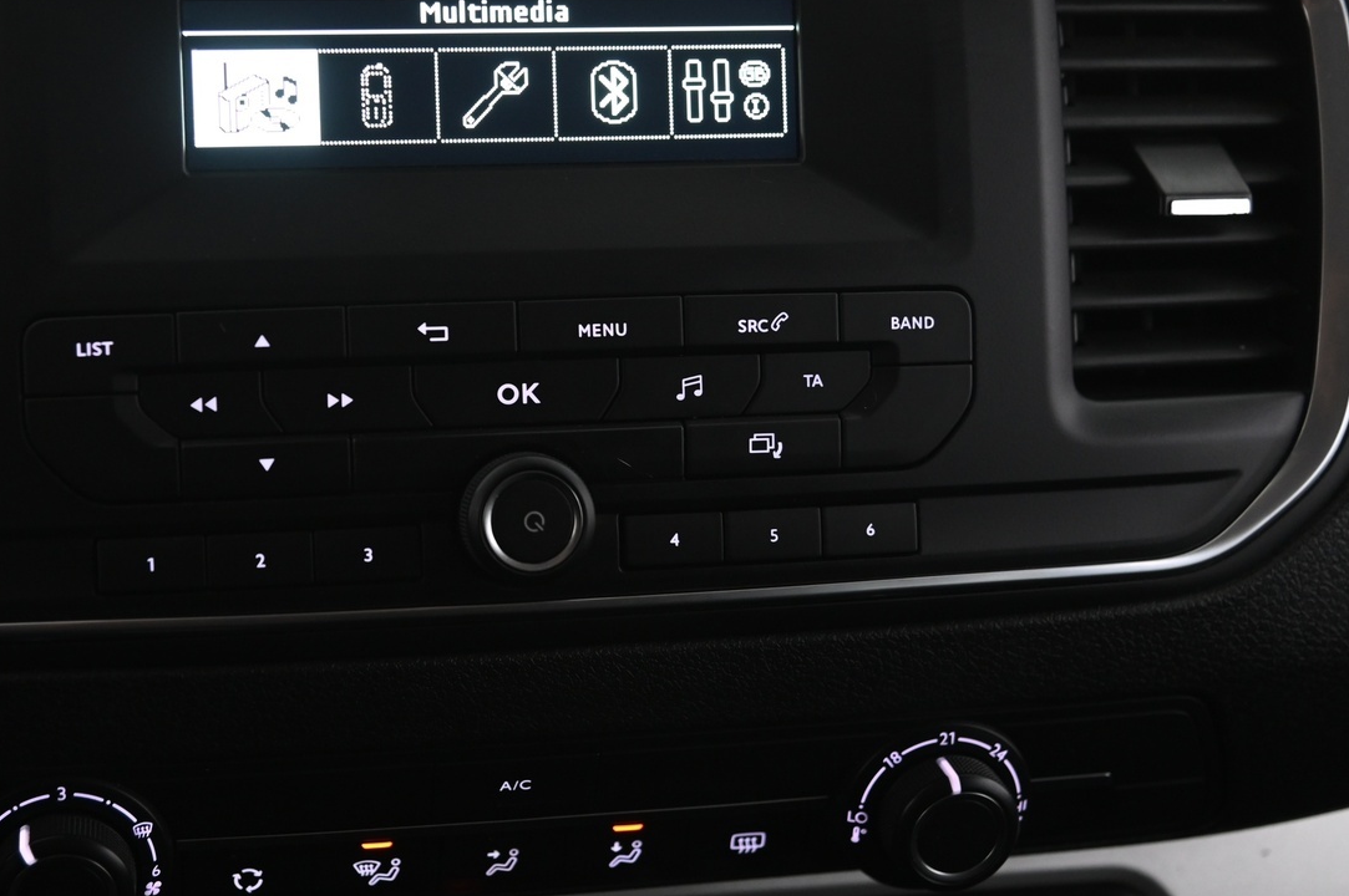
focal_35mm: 60
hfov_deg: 33.1
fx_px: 2246
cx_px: 450
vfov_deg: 22.6
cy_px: 377
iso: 2000
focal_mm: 40
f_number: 4
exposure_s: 1/30
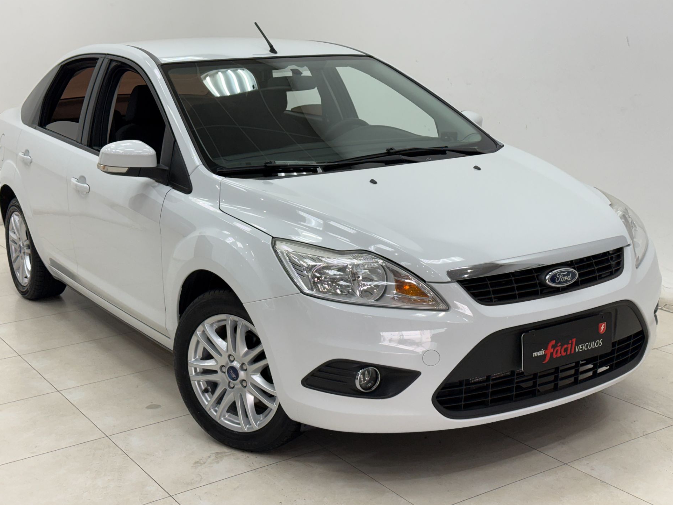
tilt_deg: -12.4
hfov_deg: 38.9
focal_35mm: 49
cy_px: 250
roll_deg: +2.0
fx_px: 953
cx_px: 331
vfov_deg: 29.7
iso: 80
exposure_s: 1/120
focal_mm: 6.76
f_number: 1.78
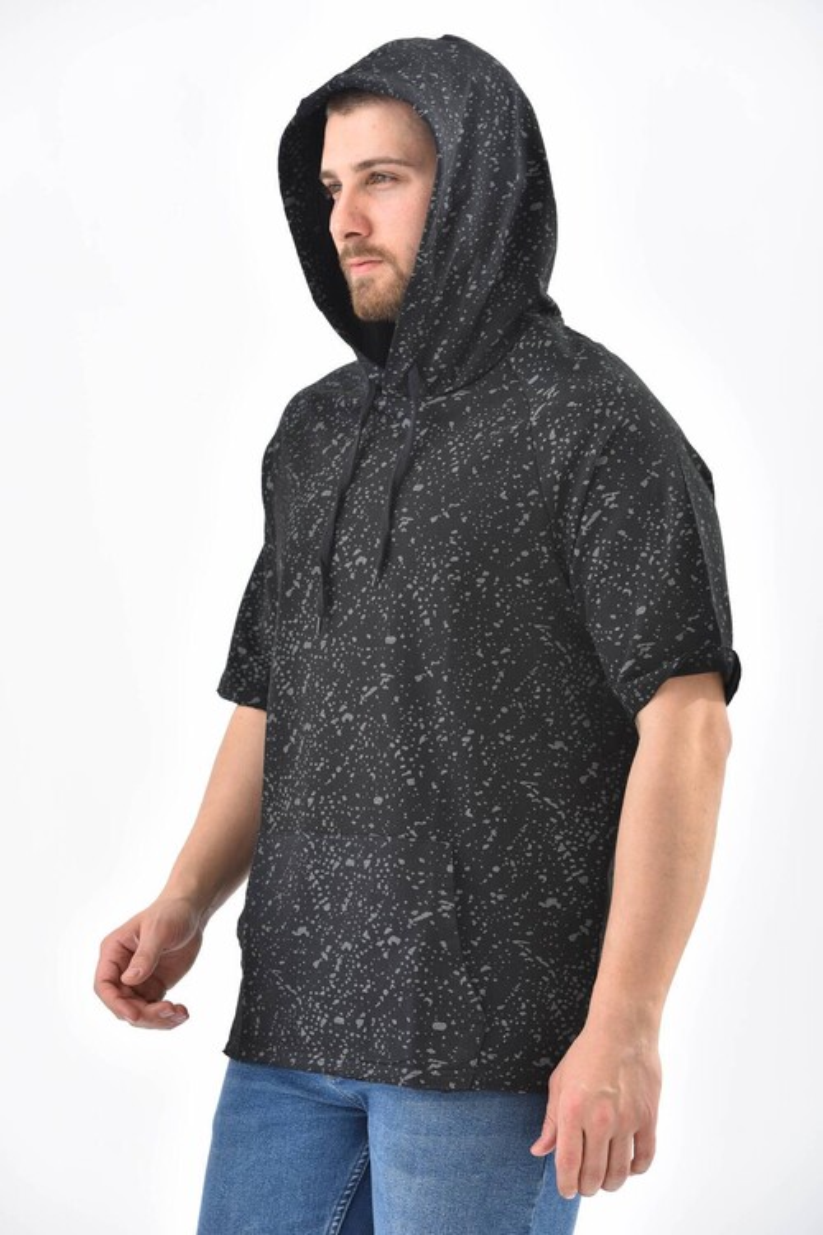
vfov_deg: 16.4
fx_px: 4286
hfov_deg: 11.0
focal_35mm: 125
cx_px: 412
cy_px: 618
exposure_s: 1/160
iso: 100
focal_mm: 125
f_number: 7.1
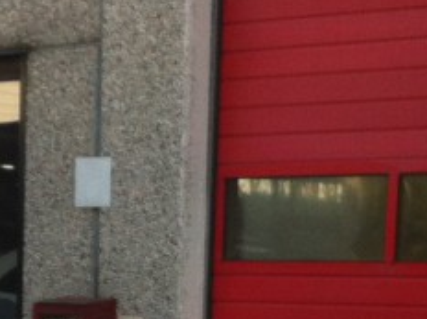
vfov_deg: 7.7
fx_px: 2228
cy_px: 728
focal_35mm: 181
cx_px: 42
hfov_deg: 10.9
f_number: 2.8
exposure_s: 1/355
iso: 80
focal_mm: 3.85
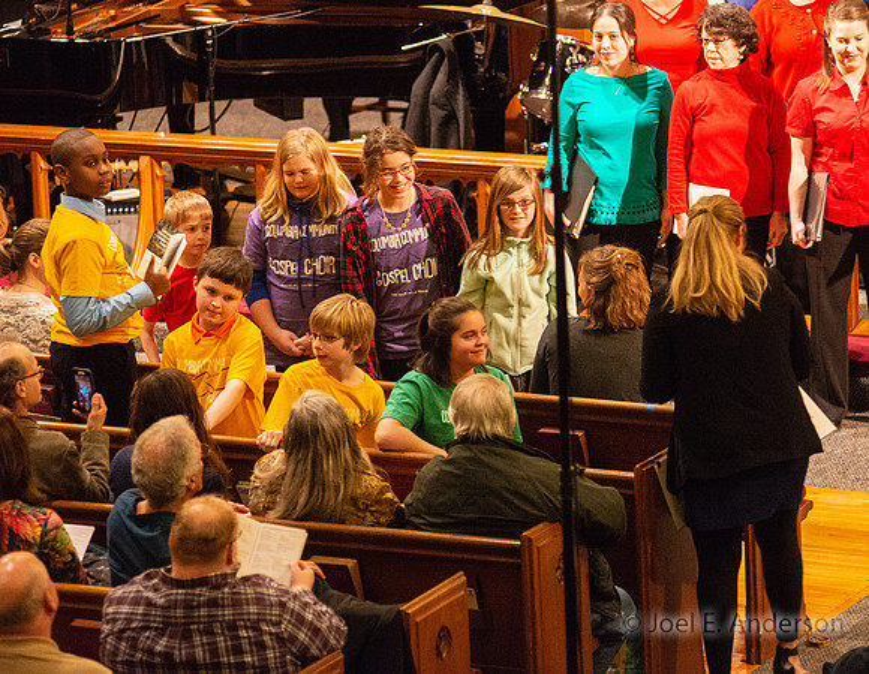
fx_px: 5934
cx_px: 409
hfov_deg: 8.4
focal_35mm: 233
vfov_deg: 6.5
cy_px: 214
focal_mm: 155
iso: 6400
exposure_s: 1/80
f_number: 2.8
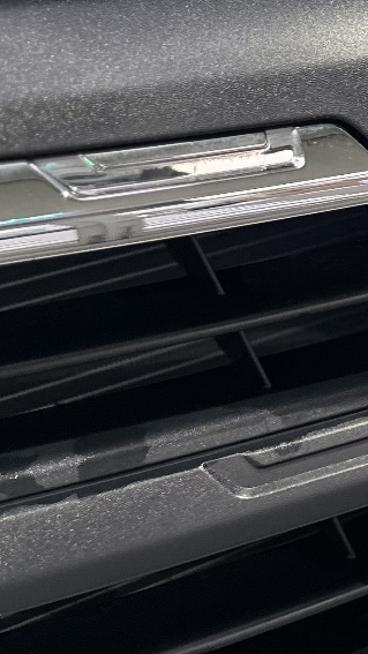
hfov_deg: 13.8
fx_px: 1440
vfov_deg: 25.5
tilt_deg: -23.2
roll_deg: +0.6
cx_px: 525
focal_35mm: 83
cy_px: 249
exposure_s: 1/100
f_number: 1.78
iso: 200
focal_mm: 6.86
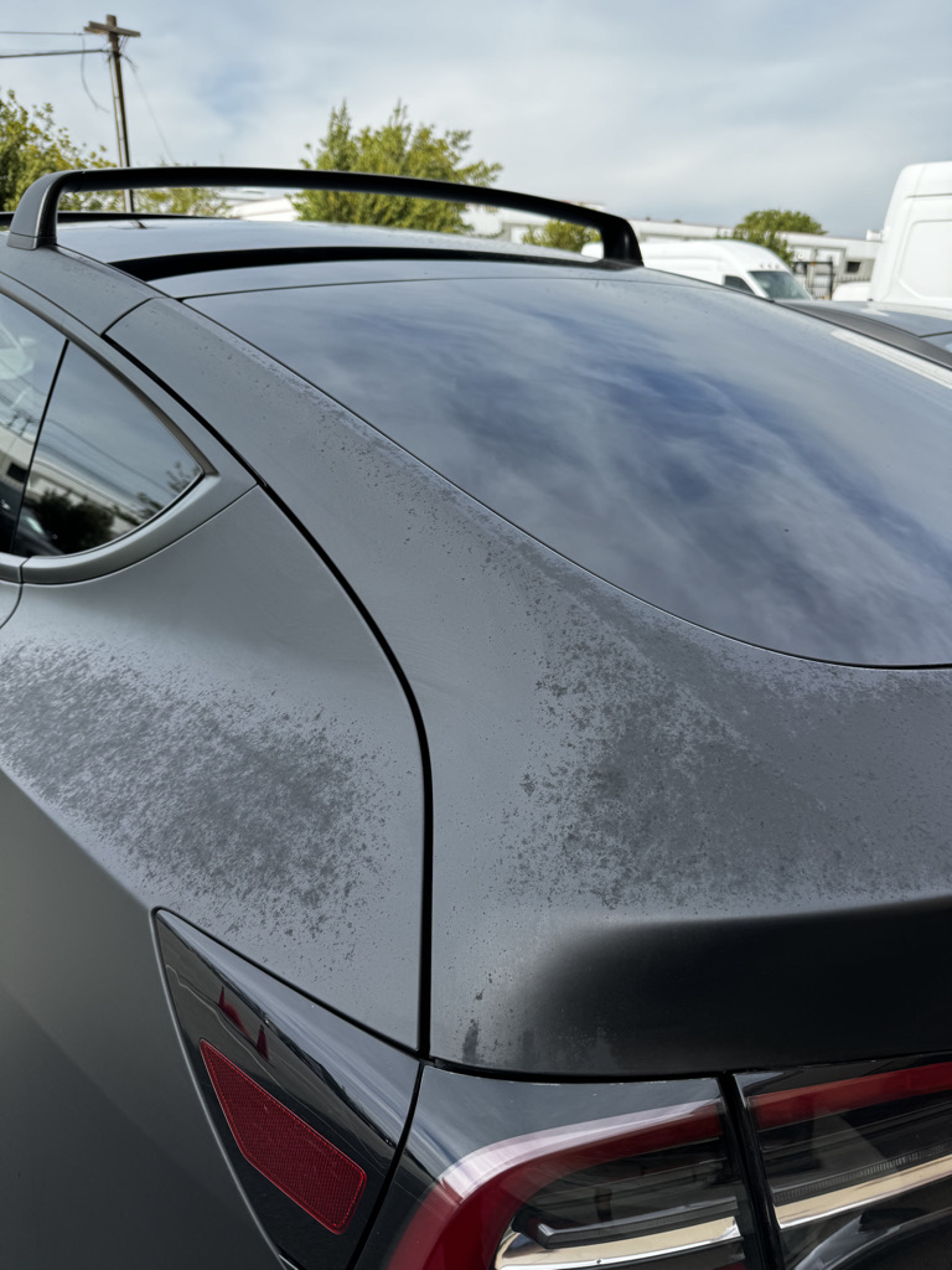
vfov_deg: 71.6
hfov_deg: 56.8
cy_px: 635
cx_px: 476
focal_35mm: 24
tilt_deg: -21.2
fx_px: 880
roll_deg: +0.3
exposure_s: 1/1767
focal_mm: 6.86
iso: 80
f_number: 1.78
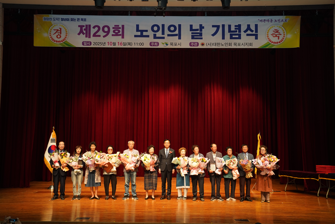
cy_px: 112
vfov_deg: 32.6
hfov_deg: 47.4
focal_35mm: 41
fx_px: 381
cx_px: 168
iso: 1250
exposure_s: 1/160
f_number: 4
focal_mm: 41
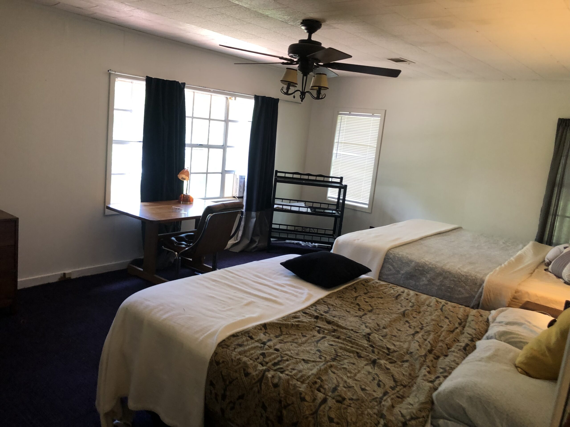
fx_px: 461
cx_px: 285
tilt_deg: -7.6
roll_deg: -5.8
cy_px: 214
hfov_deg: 63.4
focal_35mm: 28
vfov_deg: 49.7
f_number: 1.8
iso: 40
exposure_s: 1/17
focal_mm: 3.99
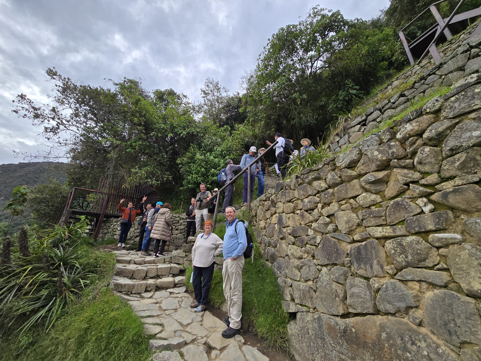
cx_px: 240
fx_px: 181
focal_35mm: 13
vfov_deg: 89.9
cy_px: 180
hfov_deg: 106.2
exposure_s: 1/628
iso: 50
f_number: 2.2
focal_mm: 2.2
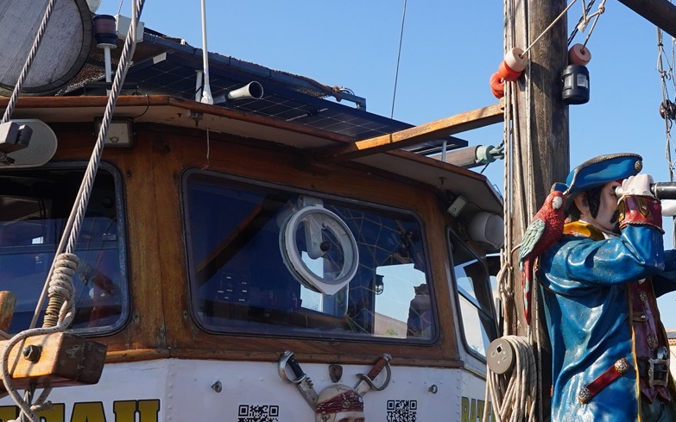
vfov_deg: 25.7
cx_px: 552
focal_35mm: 50
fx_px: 921
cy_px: 265
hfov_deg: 38.6
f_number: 8
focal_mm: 20
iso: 800
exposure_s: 1/1600
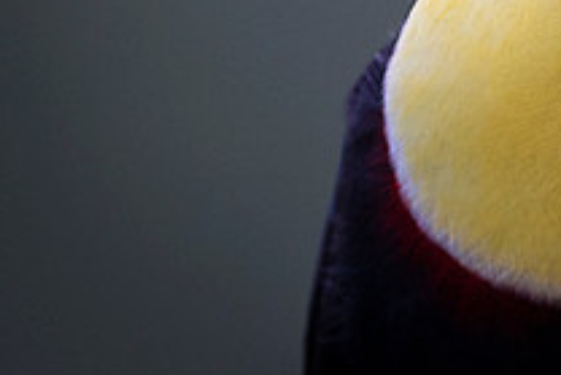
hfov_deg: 0.8
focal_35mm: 2741
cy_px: -165
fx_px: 42742
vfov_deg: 0.5
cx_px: 407
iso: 800
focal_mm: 500
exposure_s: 1/500
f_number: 4
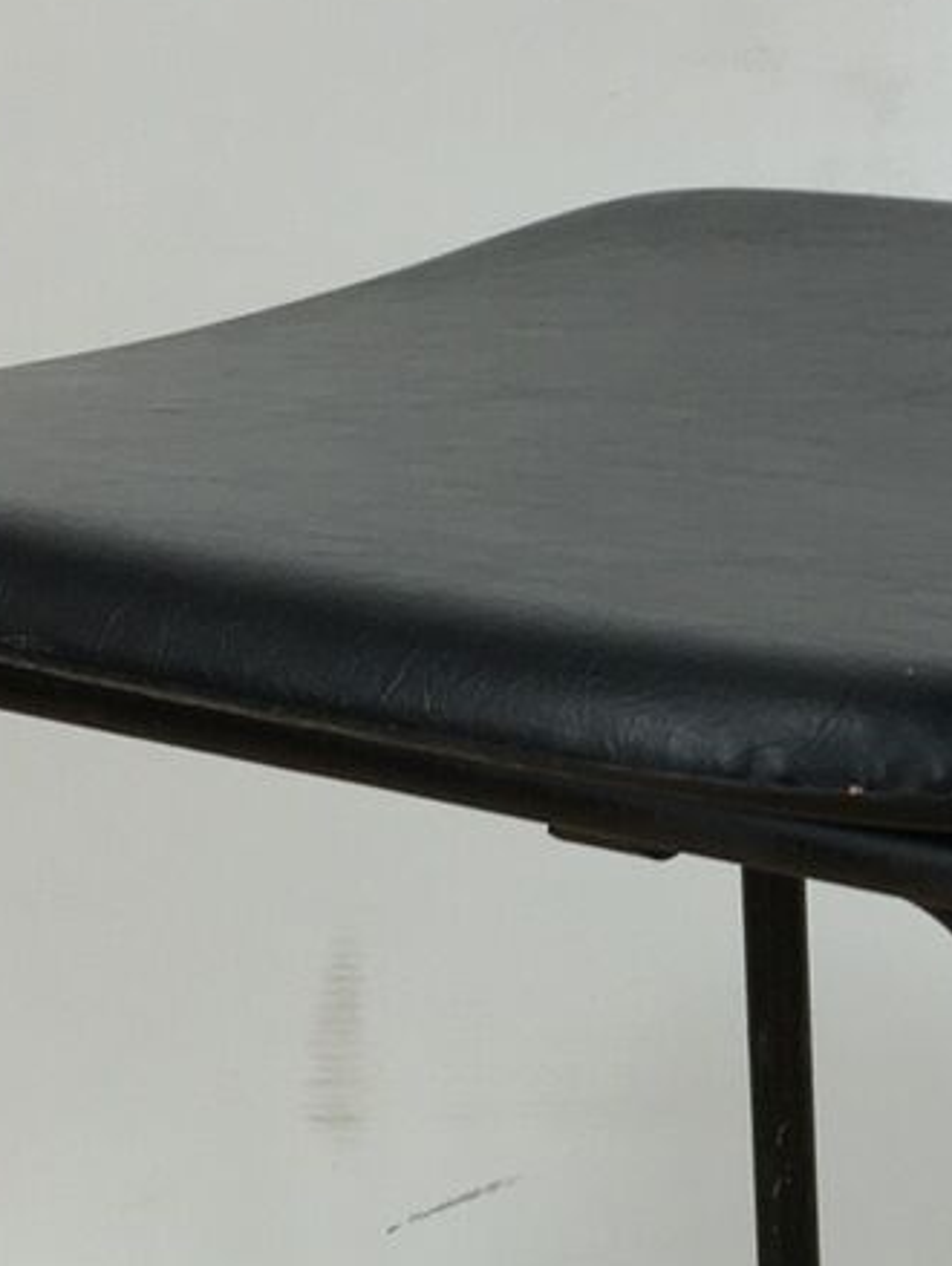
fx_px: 4833
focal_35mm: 132
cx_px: 972
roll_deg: +1.0
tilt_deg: -15.6
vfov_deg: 14.9
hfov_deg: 11.1
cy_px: 903
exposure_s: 1/33
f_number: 2.2
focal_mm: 4.15
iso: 40
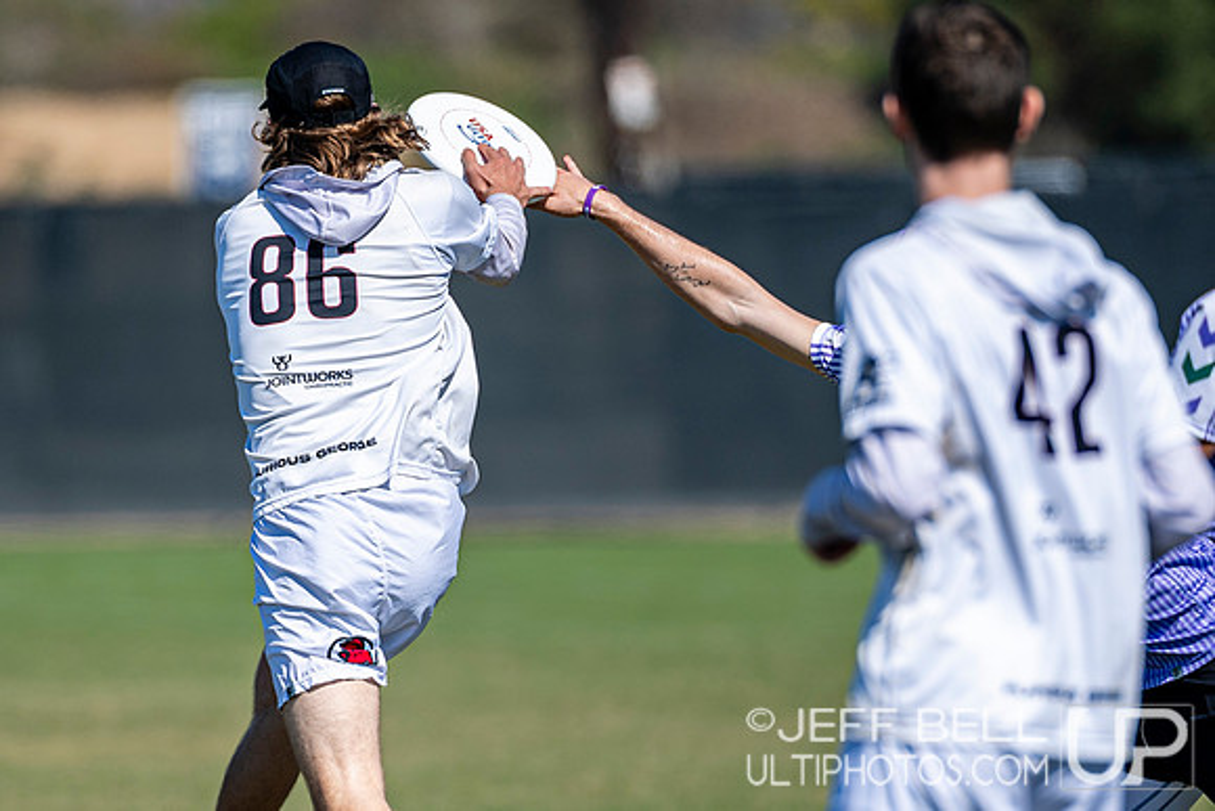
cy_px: 528
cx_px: 446
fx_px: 23181
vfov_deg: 2.0
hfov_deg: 3.0
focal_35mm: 687
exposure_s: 1/2500
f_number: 3.2
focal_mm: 300
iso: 100
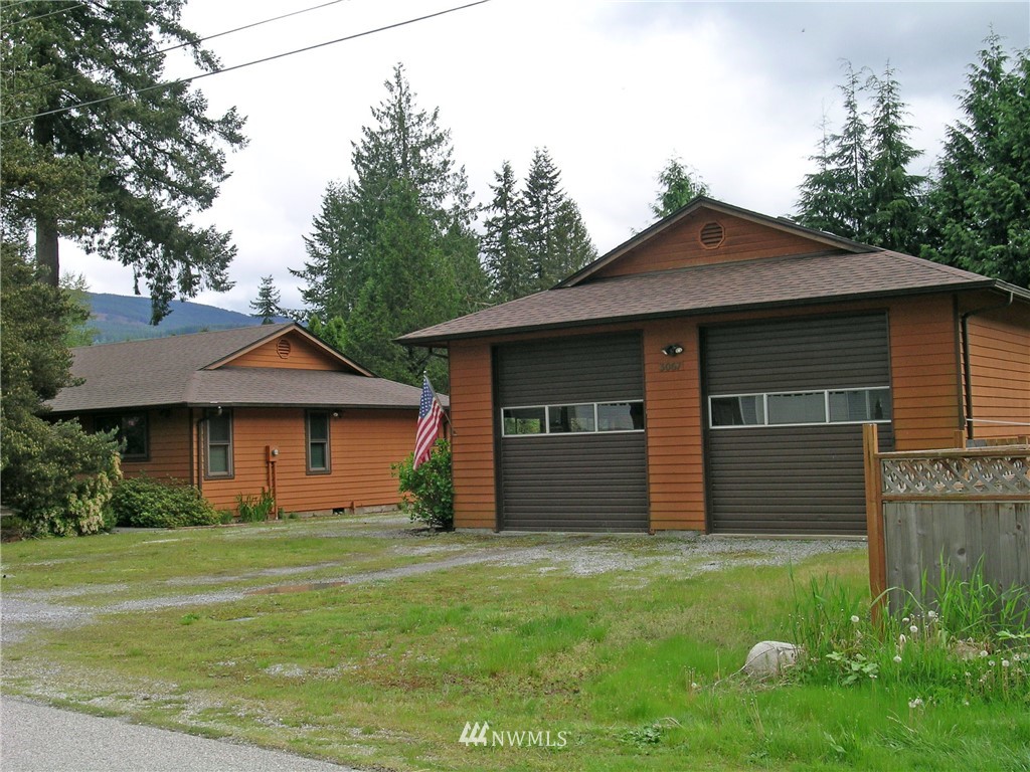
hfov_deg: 44.8
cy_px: 386
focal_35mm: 42
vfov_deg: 34.3
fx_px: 1250
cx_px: 515
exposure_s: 1/144
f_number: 6.4
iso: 50
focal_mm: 8.7
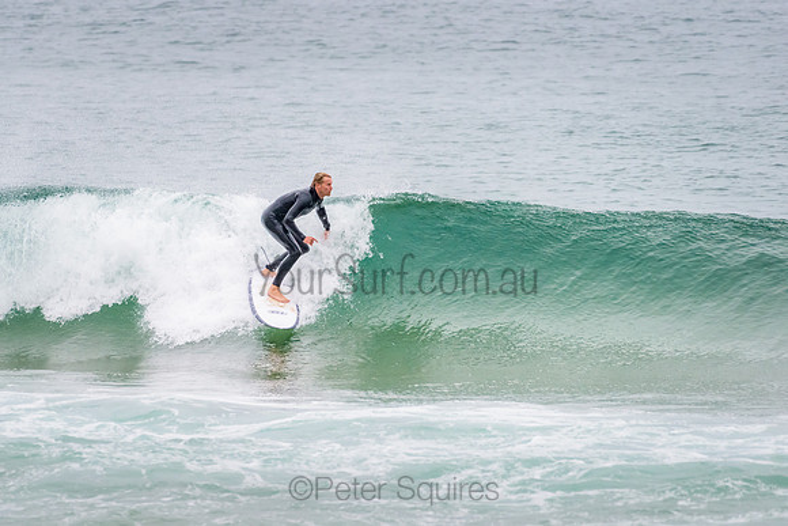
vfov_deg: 2.2
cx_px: 305
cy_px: 256
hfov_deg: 3.4
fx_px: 13428
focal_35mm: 613
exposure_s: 1/1000
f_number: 5.6
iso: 900
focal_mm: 500
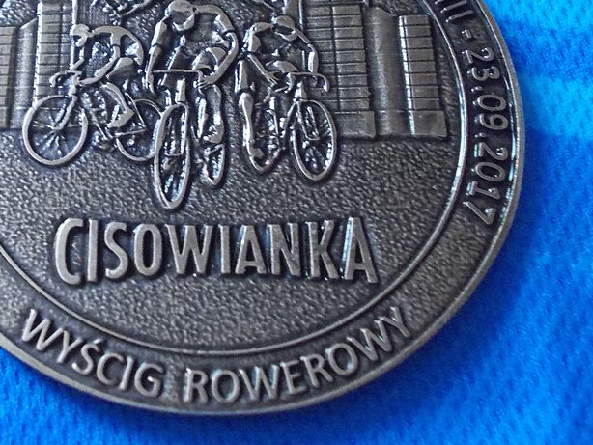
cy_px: 126
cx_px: 204
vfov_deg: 23.1
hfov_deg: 30.5
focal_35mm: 63
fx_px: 1080
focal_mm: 6.1
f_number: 3.3
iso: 800
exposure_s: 1/8
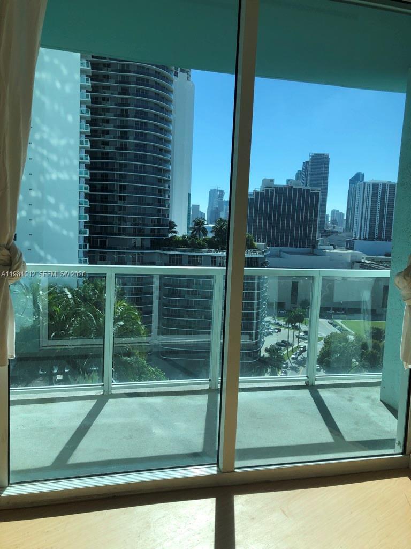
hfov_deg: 49.7
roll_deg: -2.5
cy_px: 274
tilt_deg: -4.3
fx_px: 443
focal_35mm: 28
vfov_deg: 63.4
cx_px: 206
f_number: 1.8
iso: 20
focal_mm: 3.99
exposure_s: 1/1799
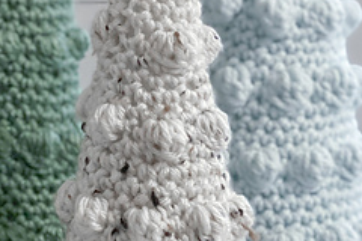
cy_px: 148
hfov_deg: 14.2
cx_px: 83
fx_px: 1448
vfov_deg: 9.5
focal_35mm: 144
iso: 250
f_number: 2
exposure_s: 1/40
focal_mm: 6
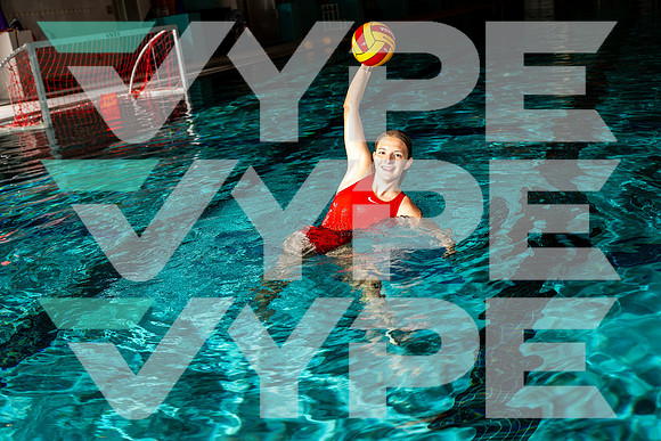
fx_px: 735
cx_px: 330
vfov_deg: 33.4
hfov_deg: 48.4
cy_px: 220
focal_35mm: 40
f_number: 4
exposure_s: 1/250
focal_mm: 40
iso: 100
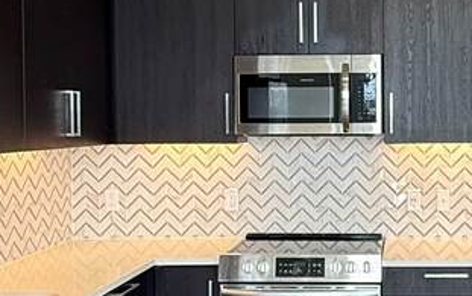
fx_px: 785
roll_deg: -0.1
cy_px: 138
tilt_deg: -0.7
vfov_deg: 21.3
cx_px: 399
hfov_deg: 32.2
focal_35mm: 61
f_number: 2.2
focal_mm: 2.22
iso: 200
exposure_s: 1/120
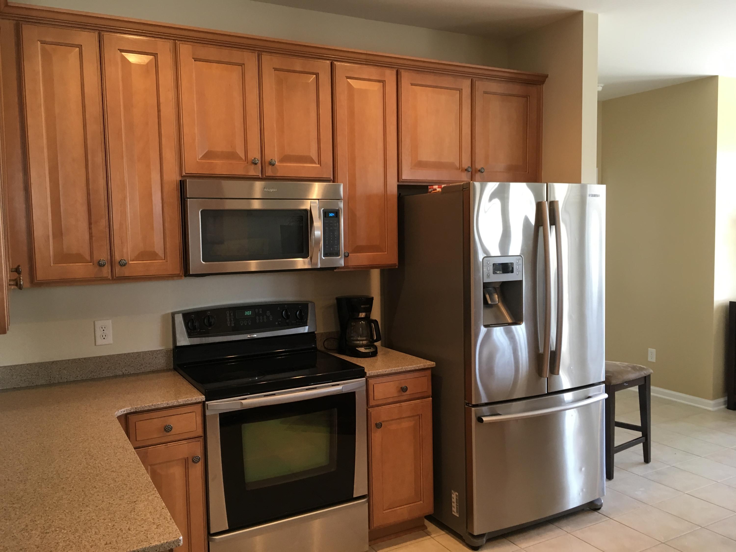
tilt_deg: -1.9
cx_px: 368
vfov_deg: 48.2
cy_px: 276
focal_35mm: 29
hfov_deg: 61.7
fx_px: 617
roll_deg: +1.2
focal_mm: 4.15
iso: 80
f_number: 2.2
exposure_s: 1/30
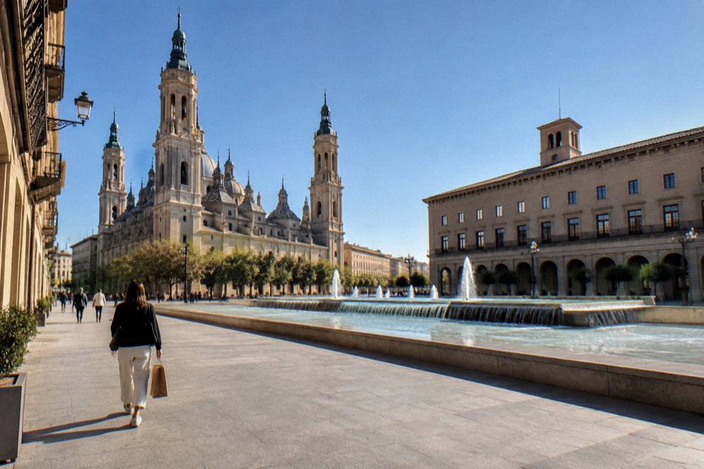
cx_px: 352
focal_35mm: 35
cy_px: 234
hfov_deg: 54.5
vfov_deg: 37.8
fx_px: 684
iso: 320
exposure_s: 1/400
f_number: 10
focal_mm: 35
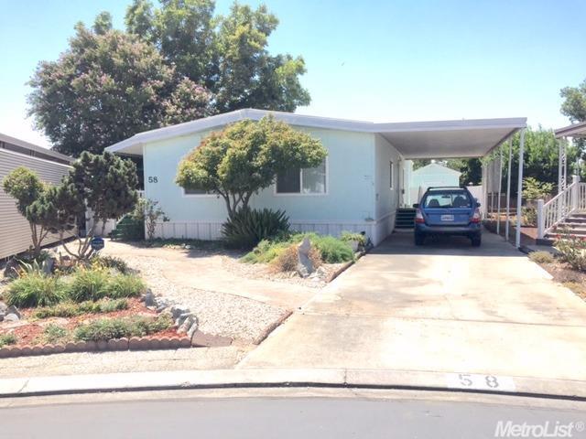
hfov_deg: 61.7
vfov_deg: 48.2
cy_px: 220
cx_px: 293
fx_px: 491
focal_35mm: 29
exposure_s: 1/1980
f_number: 2.2
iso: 32
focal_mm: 4.15
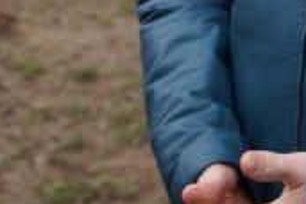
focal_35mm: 135
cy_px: -188
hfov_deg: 14.6
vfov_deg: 9.6
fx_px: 1147
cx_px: 393
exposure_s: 1/1000
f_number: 2.8
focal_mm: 22
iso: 500
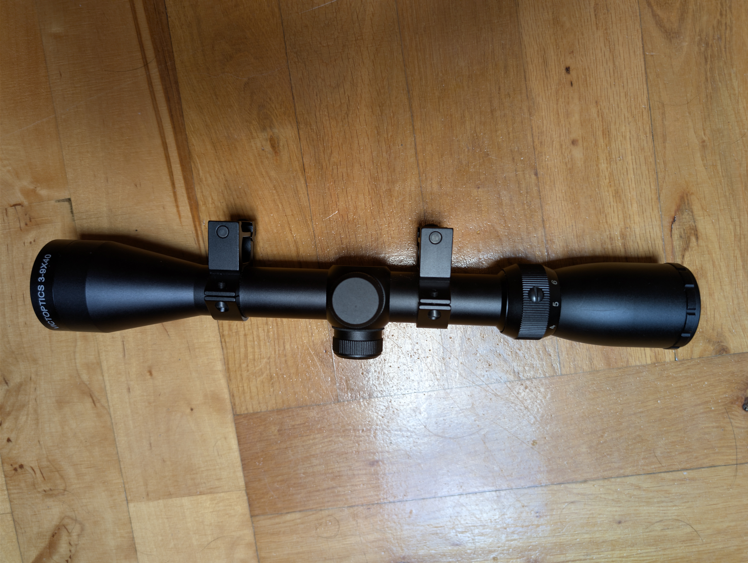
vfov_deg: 56.9
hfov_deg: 71.5
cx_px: 374
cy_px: 282
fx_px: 519
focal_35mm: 24
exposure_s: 1/50.8
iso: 31
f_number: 1.68
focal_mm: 6.9
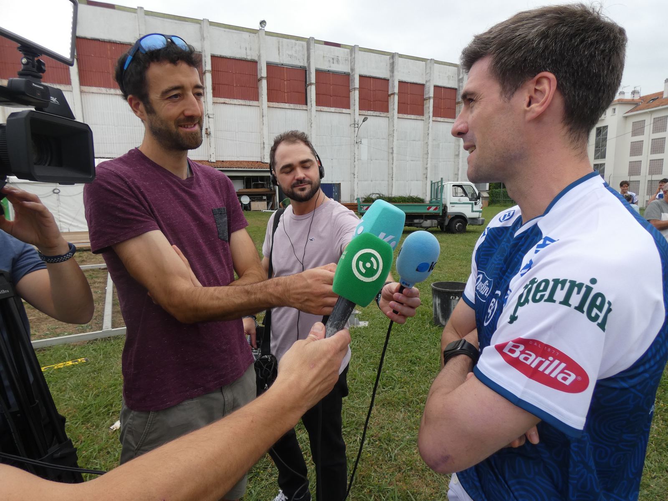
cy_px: 250
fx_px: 386
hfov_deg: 81.7
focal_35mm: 20
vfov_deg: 66.0
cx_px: 334
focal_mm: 3.6
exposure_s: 1/1000
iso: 80
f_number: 2.8
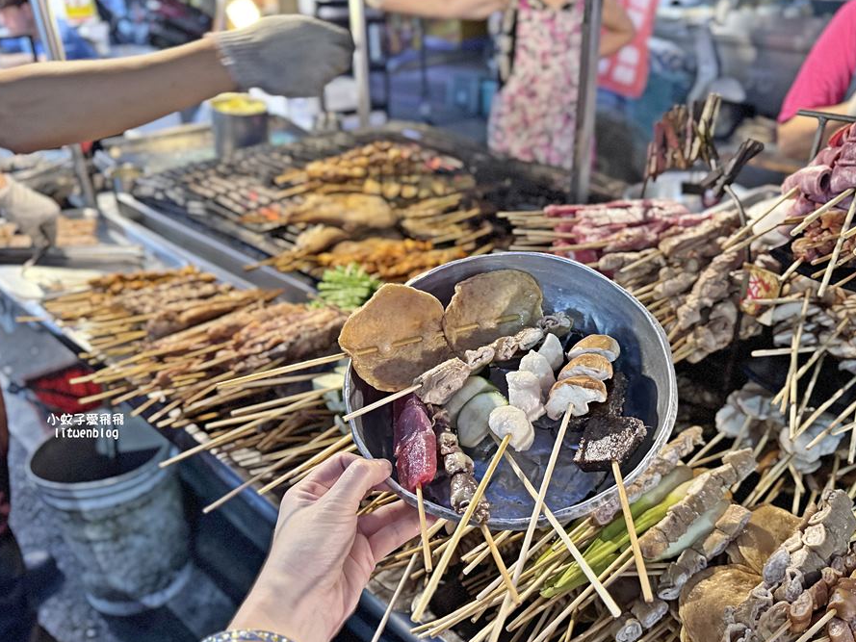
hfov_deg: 65.2
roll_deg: -0.2
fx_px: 668
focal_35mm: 27
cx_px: 466
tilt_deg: -30.3
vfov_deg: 51.3
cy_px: 349
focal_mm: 6.76
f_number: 1.78
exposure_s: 1/60
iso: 500
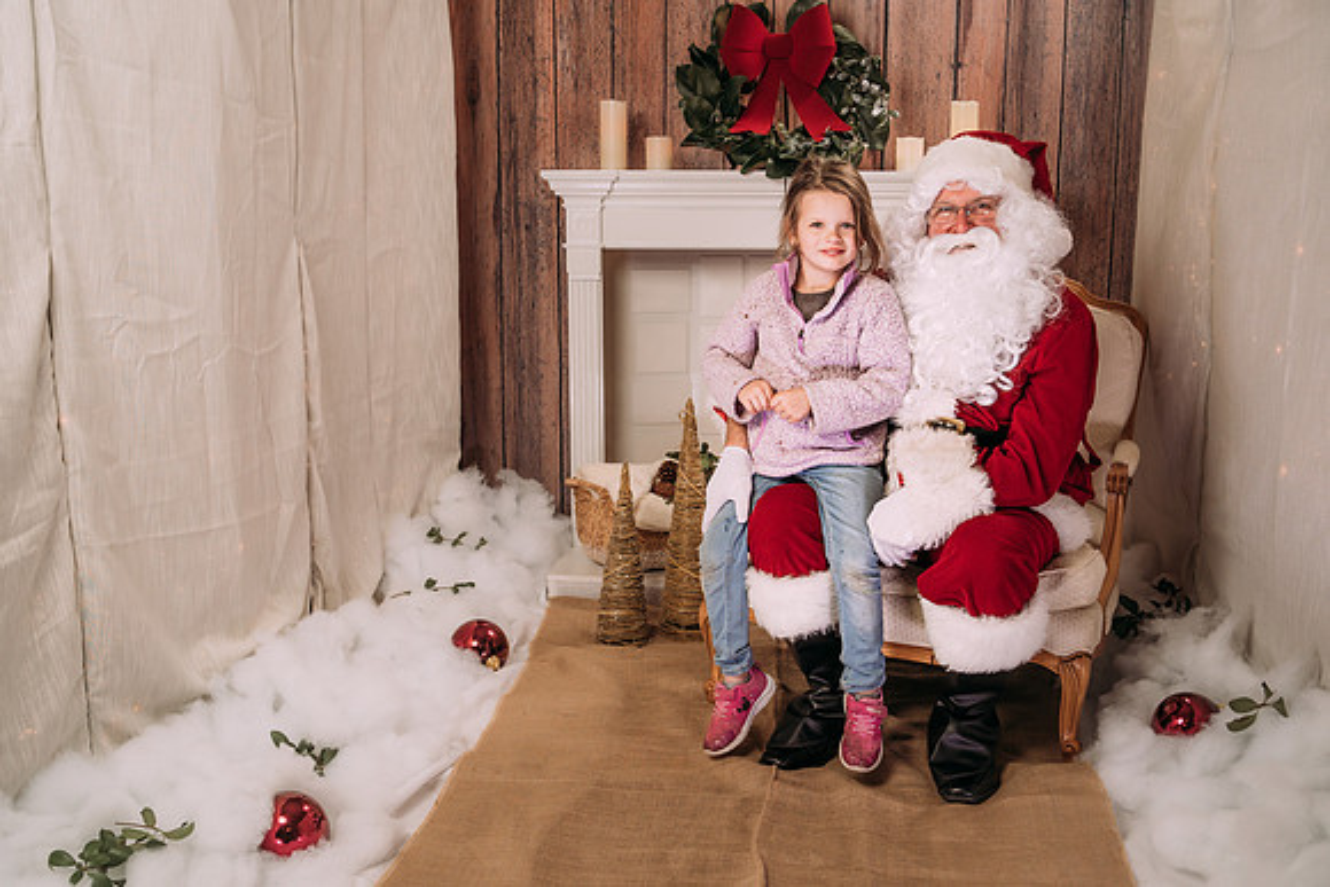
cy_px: 476
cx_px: 685
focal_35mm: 39
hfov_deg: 49.0
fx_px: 1459
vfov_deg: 33.8
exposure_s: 1/100
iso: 200
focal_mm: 35
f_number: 5.6
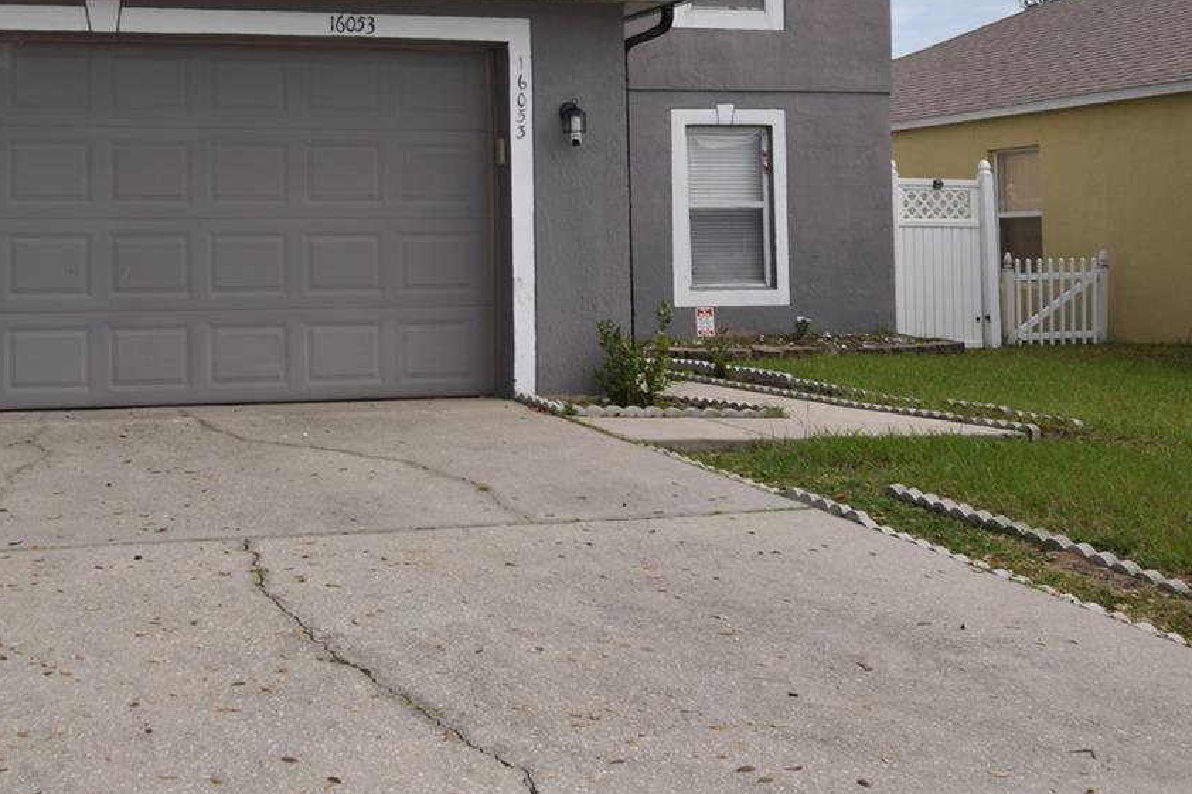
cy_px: 181
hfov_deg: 34.4
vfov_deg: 23.5
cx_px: 311
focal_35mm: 57
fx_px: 1887
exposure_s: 1/200
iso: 100
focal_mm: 20
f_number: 9
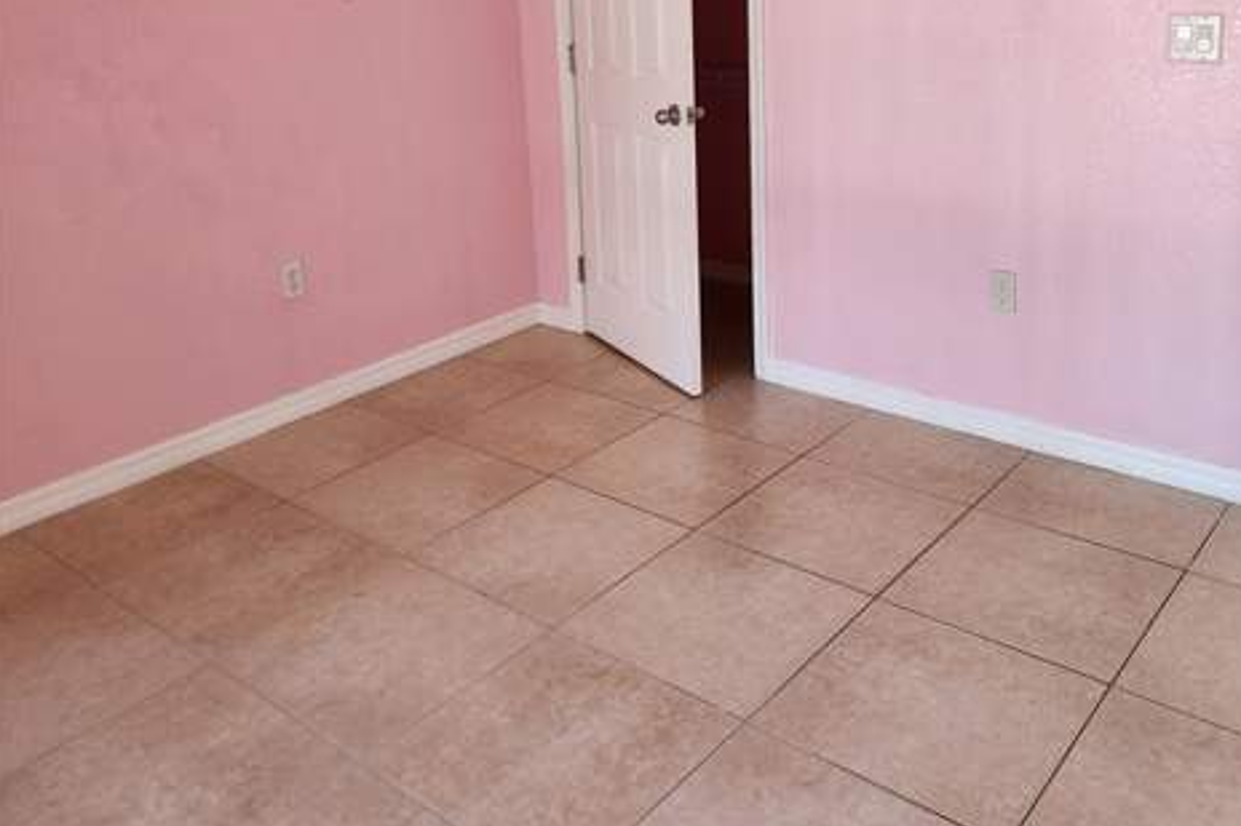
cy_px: 187
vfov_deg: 38.7
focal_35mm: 33
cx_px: 637
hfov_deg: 57.2
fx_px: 1137
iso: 400
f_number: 1.8
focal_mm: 5.4
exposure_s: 1/120
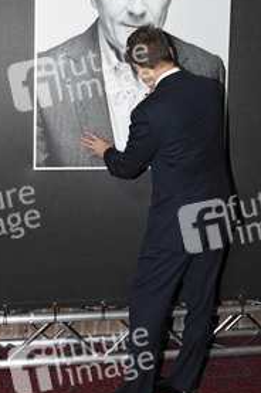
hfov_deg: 25.9
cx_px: 122
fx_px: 567
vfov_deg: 38.0
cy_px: 149
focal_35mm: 52
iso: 1600
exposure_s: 1/160
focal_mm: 24
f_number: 7.1
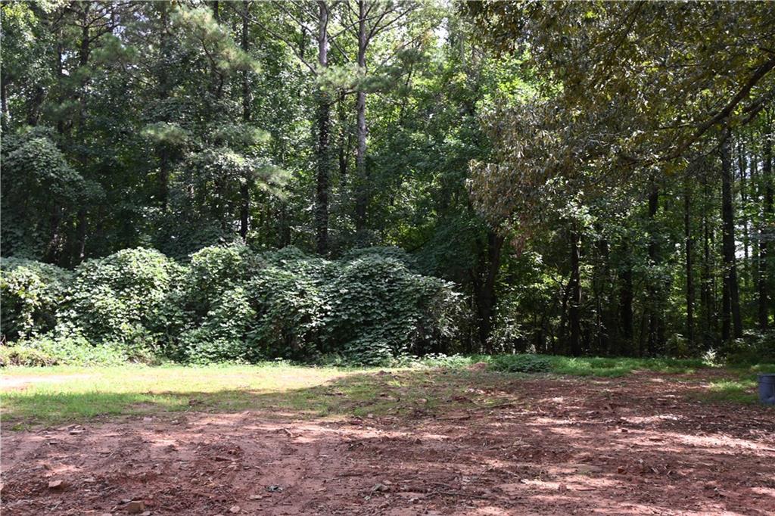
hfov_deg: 55.1
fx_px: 742
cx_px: 388
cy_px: 258
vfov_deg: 38.3
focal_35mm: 34
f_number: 5
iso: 100
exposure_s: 1/100
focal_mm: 23
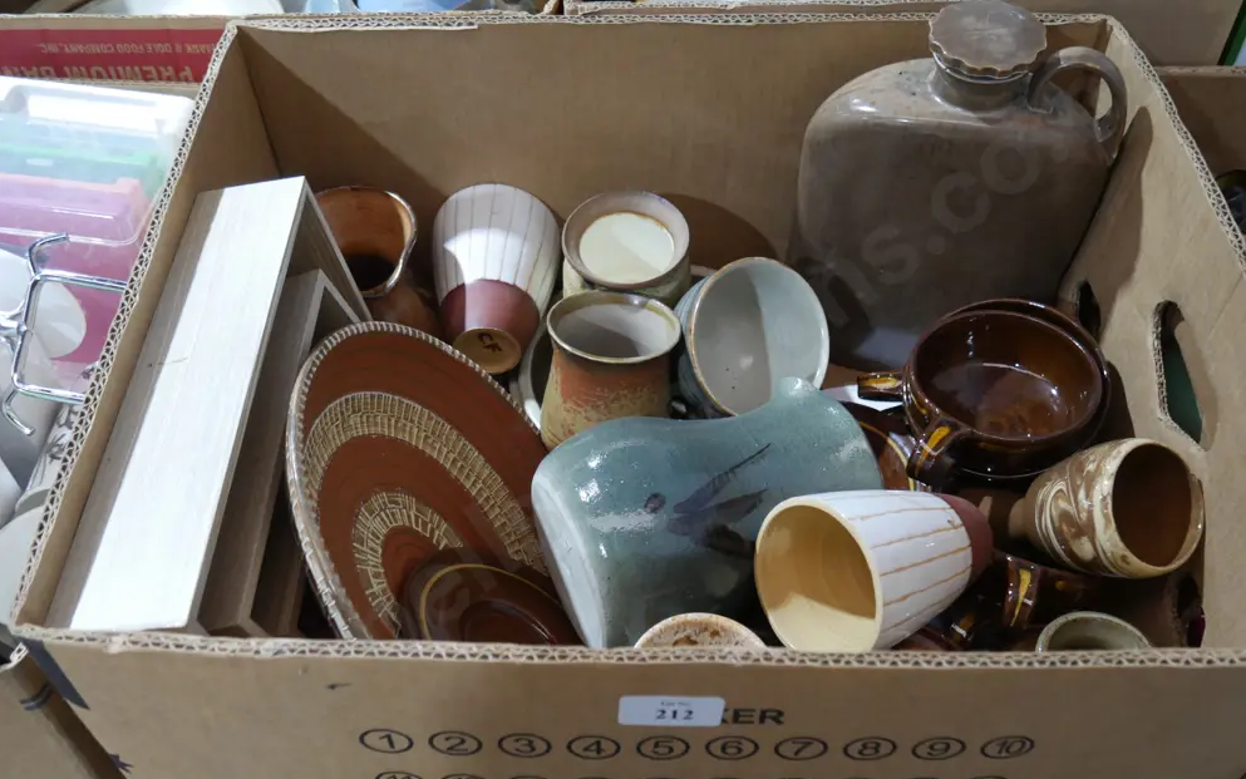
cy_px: 442
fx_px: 1189
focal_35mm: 35
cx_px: 639
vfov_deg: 36.2
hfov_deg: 55.3
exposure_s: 1/60
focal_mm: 16
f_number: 3.6
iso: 1000
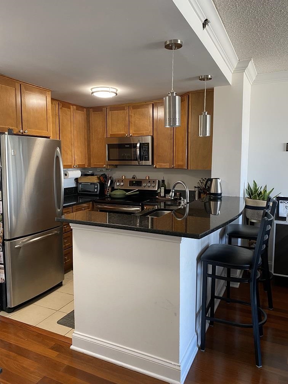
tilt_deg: -5.7
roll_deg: -0.3
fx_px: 288
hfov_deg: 53.1
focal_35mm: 26
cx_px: 144
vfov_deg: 67.3
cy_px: 192
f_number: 1.8
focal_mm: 4.25
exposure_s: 1/60
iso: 125
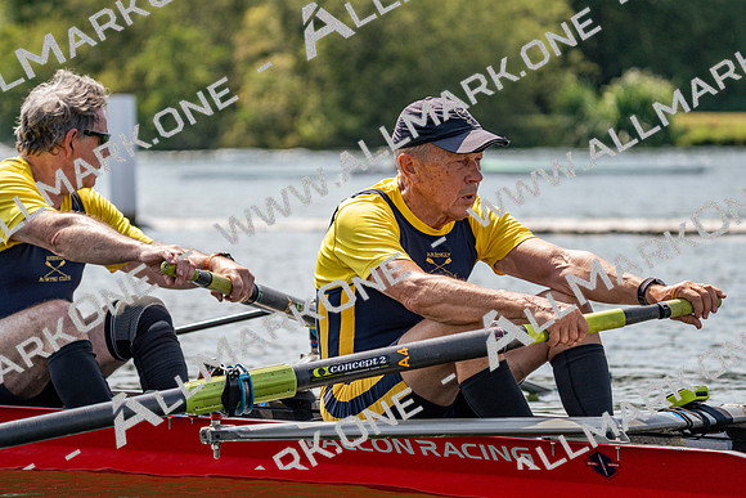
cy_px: 249
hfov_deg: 10.3
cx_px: 373
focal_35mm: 200
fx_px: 4145
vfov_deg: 6.9
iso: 250
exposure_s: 1/1600
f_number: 5.6
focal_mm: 200
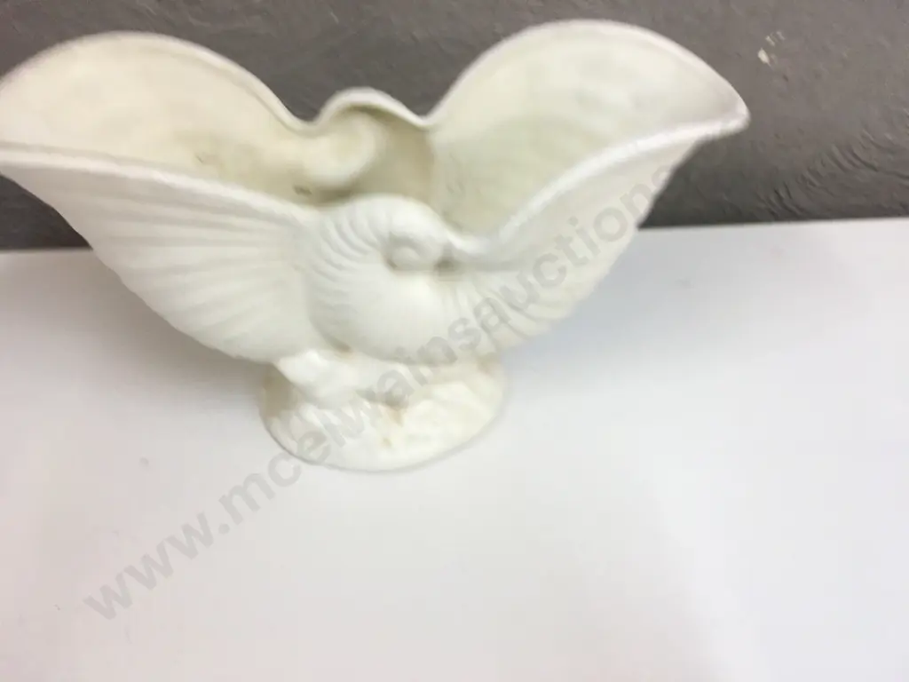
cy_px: 341
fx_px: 762
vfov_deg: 48.2
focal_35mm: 29
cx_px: 454
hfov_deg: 61.7
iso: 50
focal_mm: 4.15
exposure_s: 1/33
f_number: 2.2
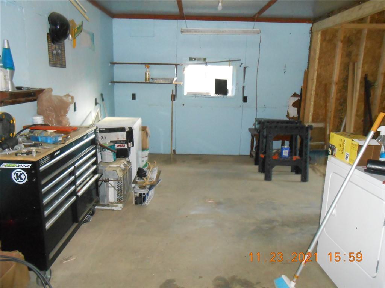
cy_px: 144
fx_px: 289
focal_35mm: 26
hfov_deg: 67.3
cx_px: 192
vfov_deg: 53.1
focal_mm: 4.6
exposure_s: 1/25
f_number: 3.5
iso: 640
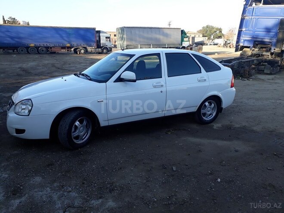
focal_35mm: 27
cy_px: 106
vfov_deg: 51.4
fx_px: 222
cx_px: 142
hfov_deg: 65.3
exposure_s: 1/326
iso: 40
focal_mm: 3.6
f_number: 1.9
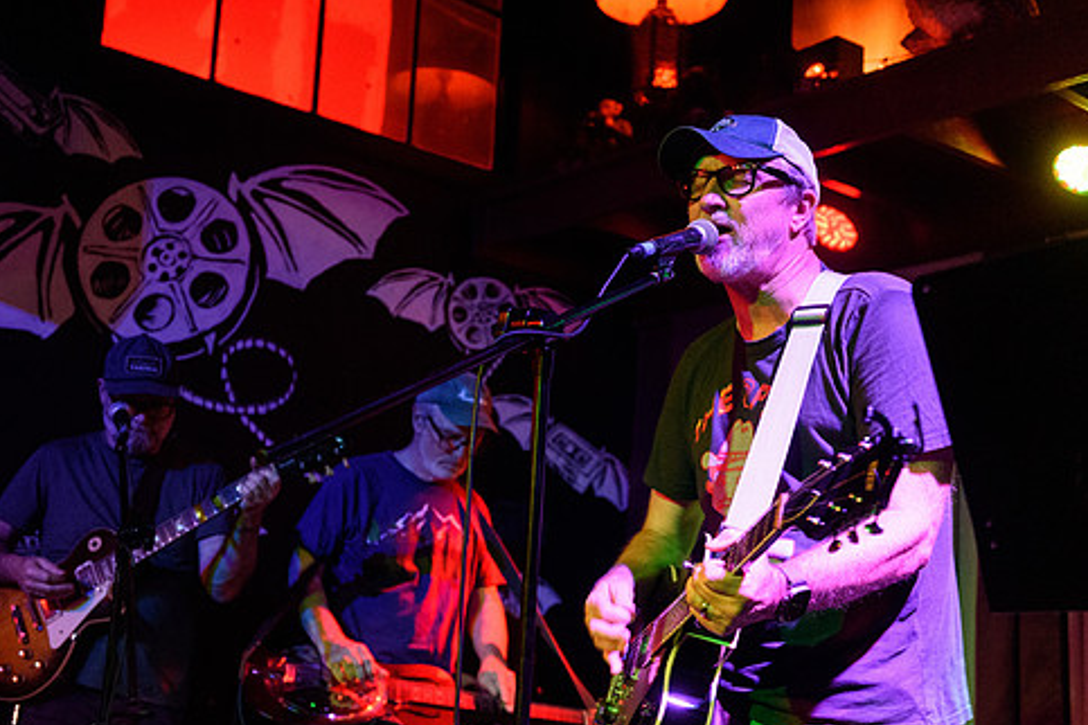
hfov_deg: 41.1
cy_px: 418
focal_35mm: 48
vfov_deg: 28.0
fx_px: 1451
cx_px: 491
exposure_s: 1/80
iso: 3200
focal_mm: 40
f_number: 3.2
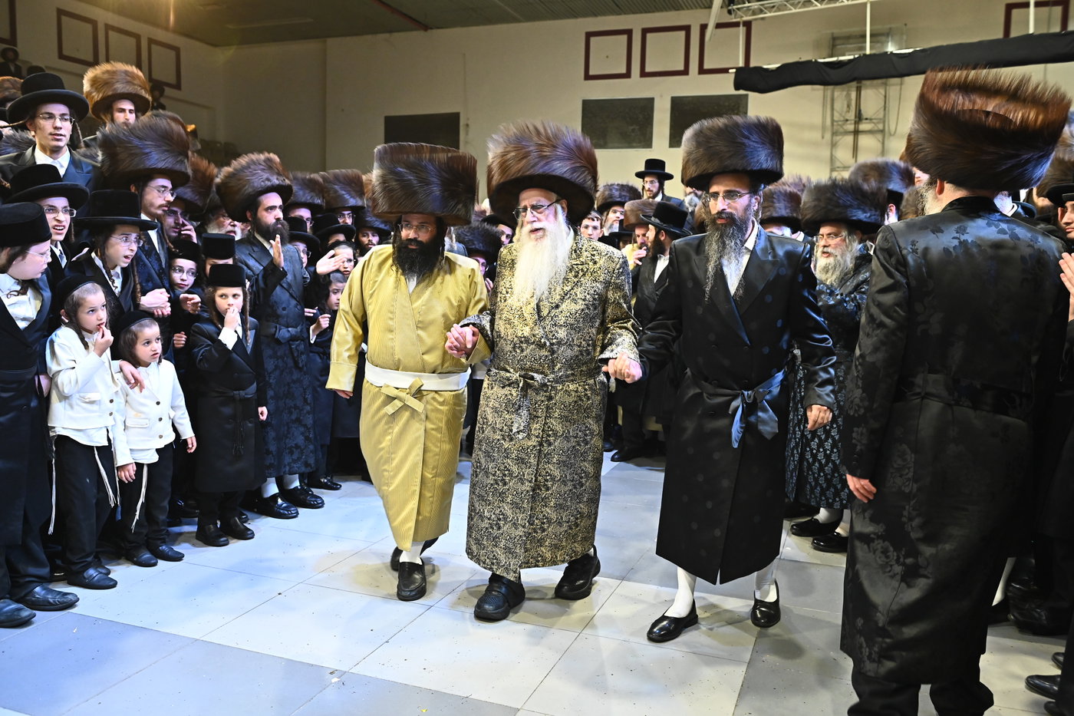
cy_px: 358
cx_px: 537
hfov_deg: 60.3
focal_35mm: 31
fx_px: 925
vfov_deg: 42.3
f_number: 4.5
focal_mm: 31
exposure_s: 1/160
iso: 3200
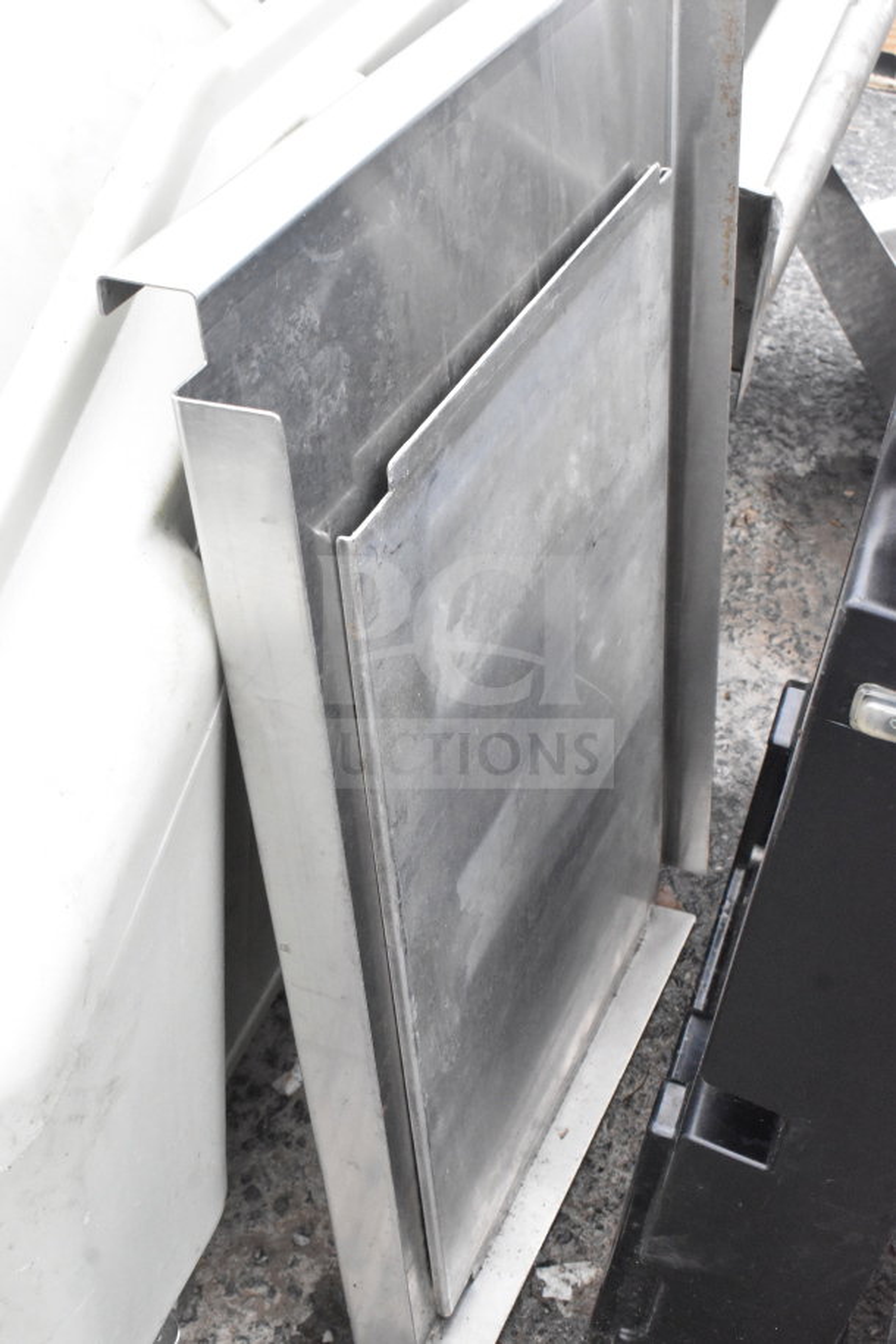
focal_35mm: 44
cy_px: 672
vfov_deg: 45.0
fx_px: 1624
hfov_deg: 30.8
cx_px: 448
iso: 6400
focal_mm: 29
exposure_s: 1/640
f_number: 13
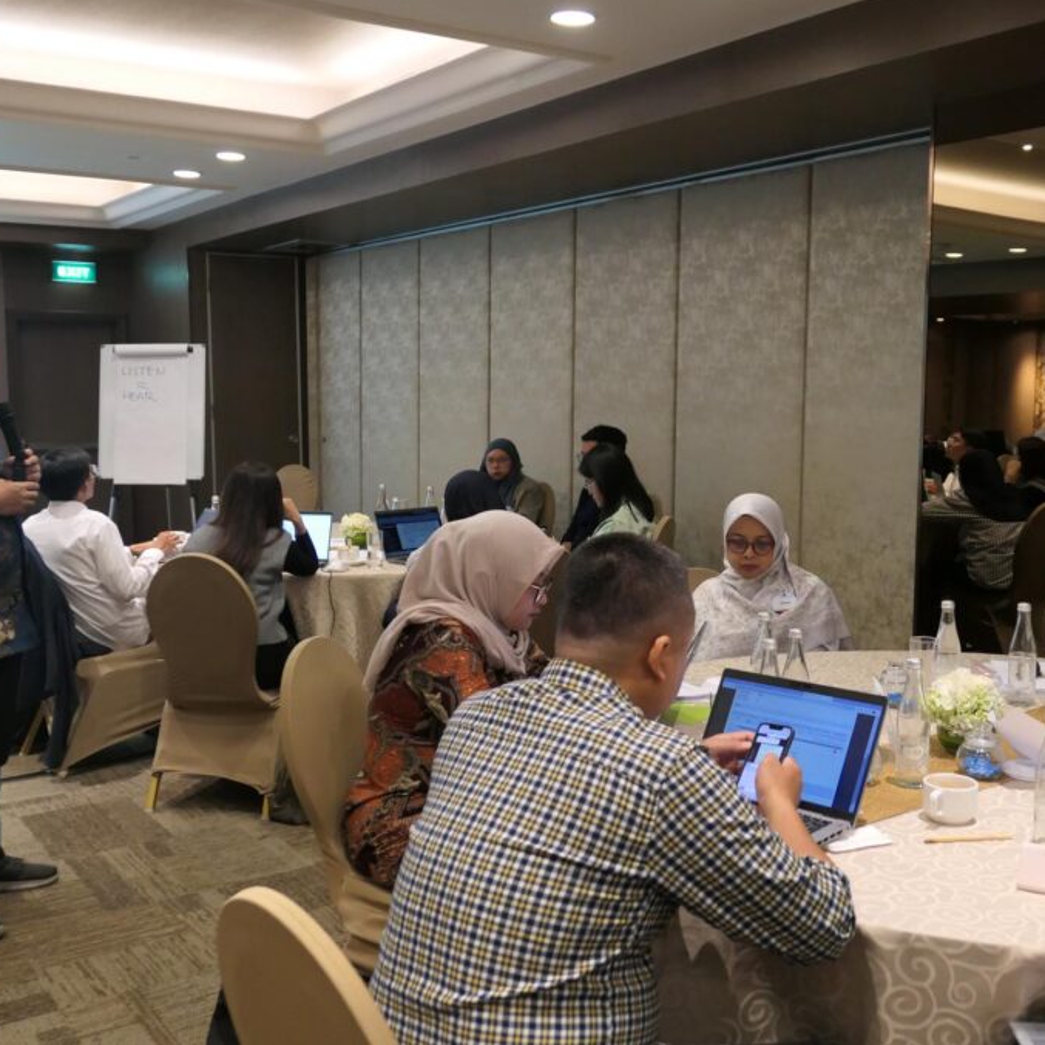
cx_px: 571
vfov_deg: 46.0
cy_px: 519
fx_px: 1230
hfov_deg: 46.0
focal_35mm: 36
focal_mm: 10.2
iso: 1000
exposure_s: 1/80
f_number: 2.5
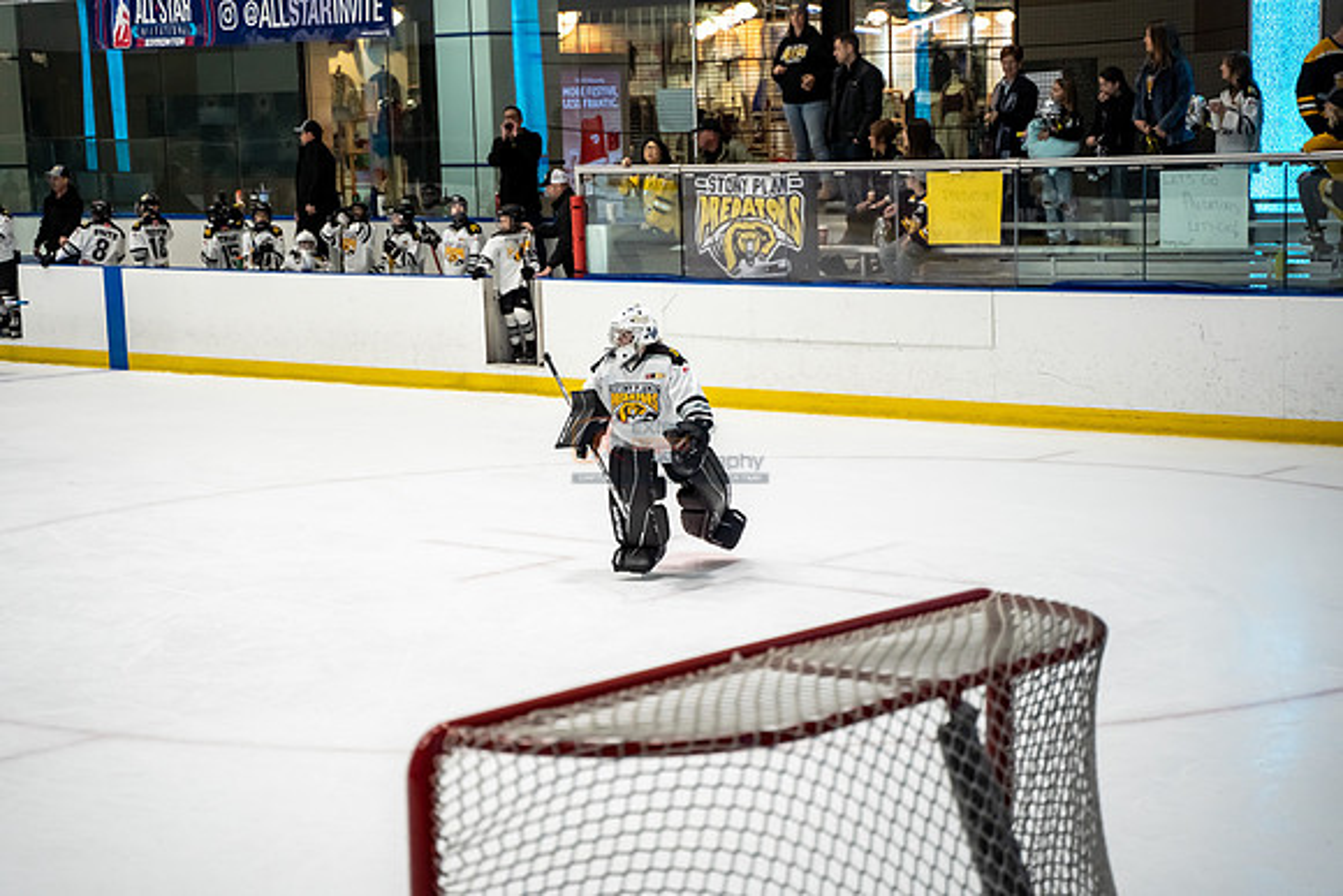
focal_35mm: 75
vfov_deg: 18.2
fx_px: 2798
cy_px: 448
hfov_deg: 27.0
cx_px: 672
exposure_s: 1/1000
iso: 2500
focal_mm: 75
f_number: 2.8
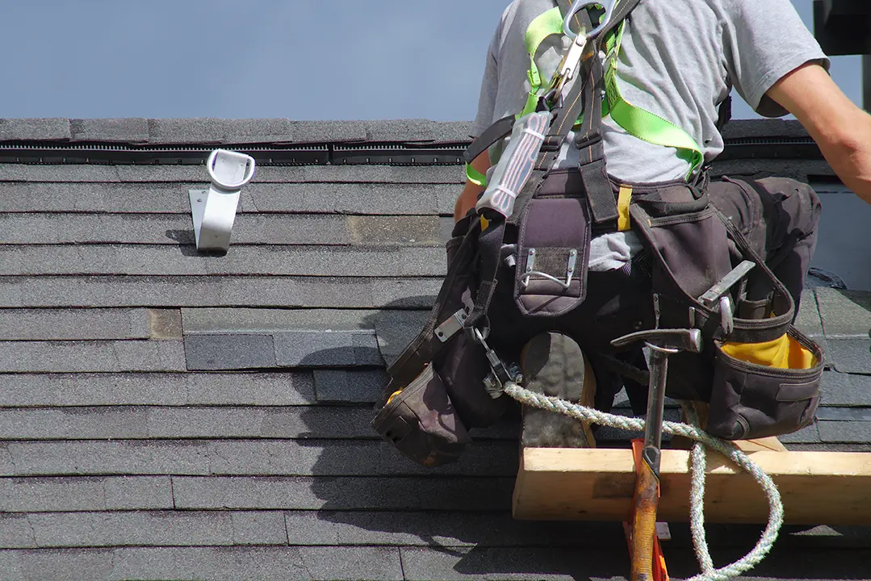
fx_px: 10890
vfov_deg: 3.1
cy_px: 290
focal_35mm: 450
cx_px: 436
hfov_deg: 4.6
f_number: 13
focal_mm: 300
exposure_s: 1/200
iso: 100
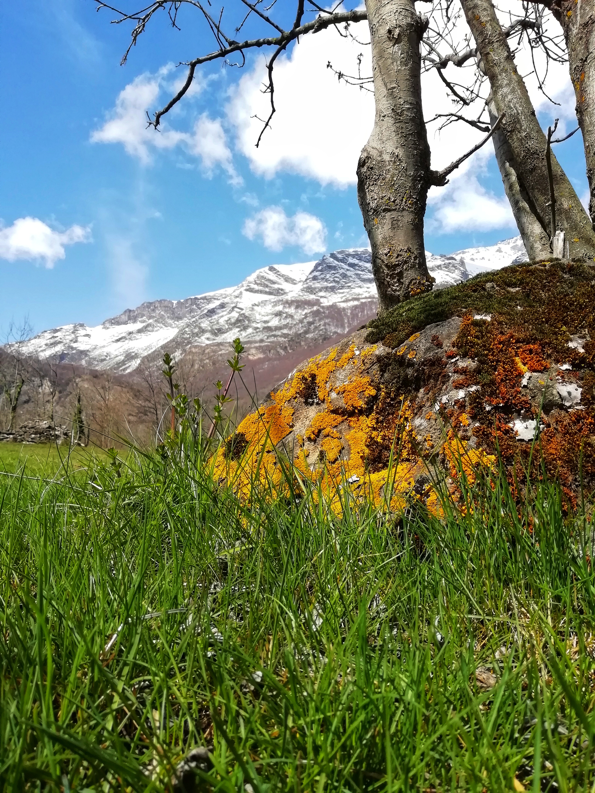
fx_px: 596
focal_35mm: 26
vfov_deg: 67.3
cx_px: 298
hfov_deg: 53.1
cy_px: 396
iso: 50
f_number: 2.2
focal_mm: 3.46
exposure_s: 1/1255
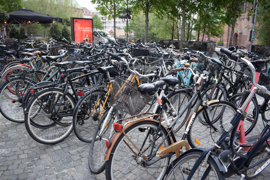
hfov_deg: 67.4
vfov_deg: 47.9
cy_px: 90
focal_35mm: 27
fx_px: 202
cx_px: 135
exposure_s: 1/80
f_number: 4.5
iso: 400
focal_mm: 18
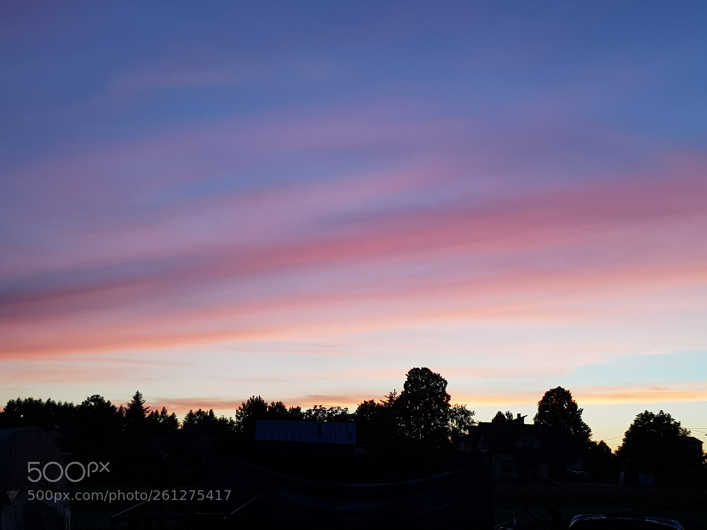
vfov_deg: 53.1
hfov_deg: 67.3
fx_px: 531
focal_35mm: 26
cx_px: 354
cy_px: 265
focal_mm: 4.2
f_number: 1.7
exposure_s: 1/126
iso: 40
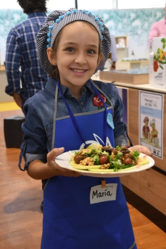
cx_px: 83
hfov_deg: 26.5
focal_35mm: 51
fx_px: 352
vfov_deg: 38.9
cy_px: 124
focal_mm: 34
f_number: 5.6
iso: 1250
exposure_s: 1/50
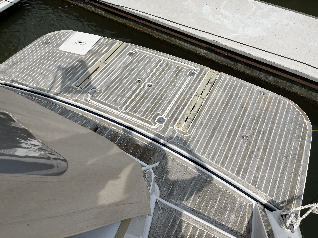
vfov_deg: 53.1
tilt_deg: -54.1
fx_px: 239
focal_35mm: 26
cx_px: 159
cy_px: 119
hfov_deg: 67.3
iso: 50
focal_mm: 5.1
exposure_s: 1/8403
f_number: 1.6
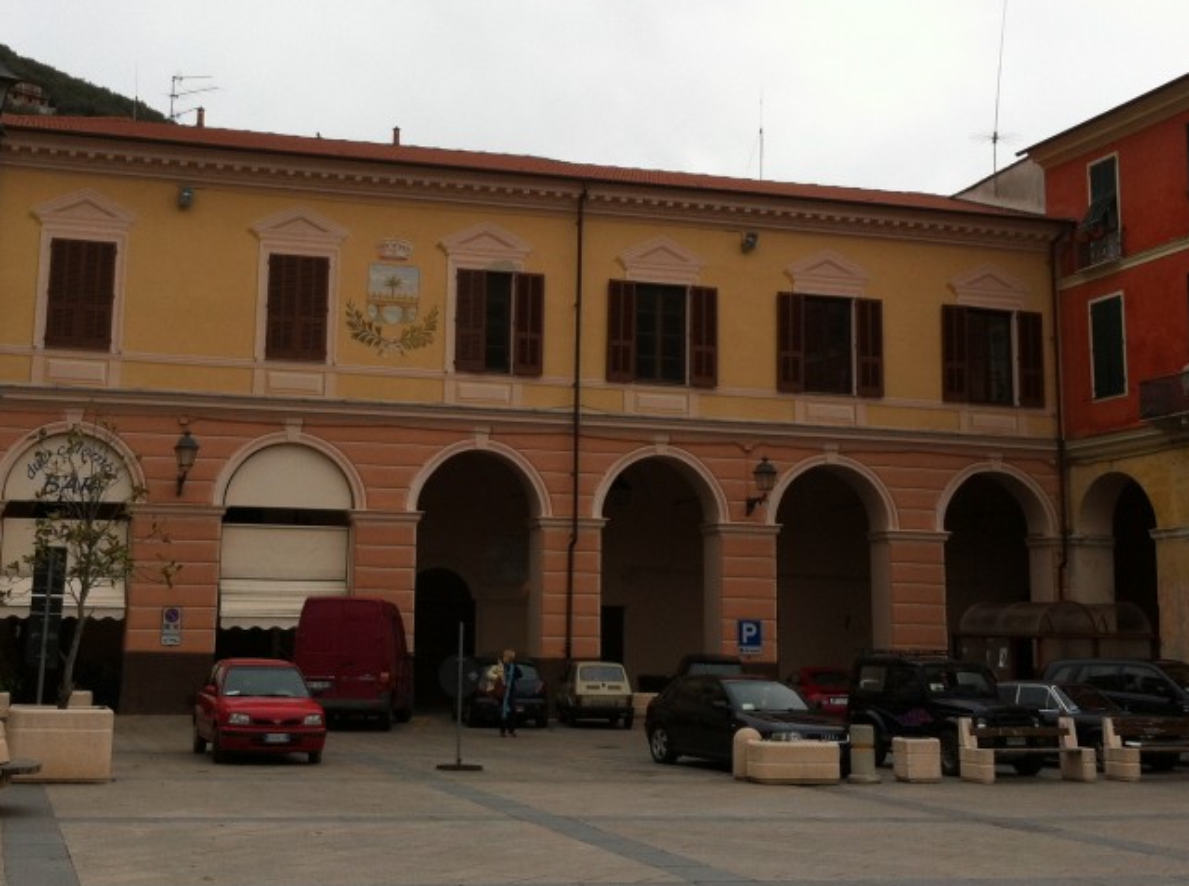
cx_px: 503
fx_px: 1919
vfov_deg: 25.9
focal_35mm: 56
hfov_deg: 34.4
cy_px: 303
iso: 80
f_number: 2.8
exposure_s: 1/503
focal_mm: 3.85
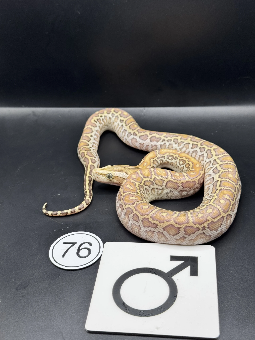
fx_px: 471
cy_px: 170
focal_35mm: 48
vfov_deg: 39.7
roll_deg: +3.5
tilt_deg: -35.2
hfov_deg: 30.3
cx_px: 128
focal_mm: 6.76
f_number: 1.78
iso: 50
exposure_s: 1/172
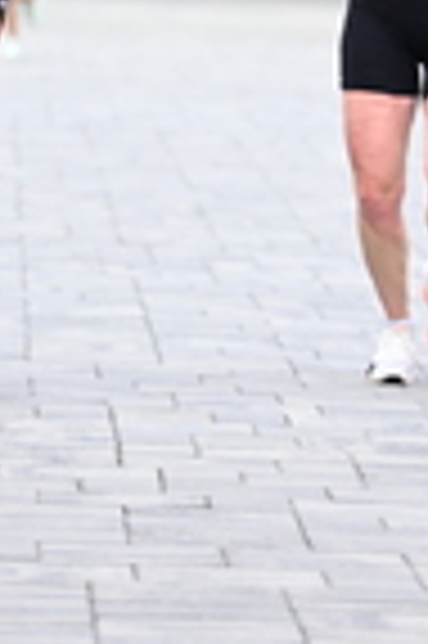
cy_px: -239
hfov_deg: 3.0
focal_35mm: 462
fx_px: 8258
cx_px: 223
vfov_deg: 4.4
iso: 1000
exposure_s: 1/1600
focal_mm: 120
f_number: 2.8
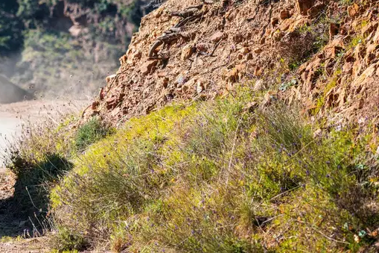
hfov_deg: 8.8
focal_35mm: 231
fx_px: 2431
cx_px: -38
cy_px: 86
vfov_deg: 5.9
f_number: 4
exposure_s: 1/1000
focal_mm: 98
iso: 200
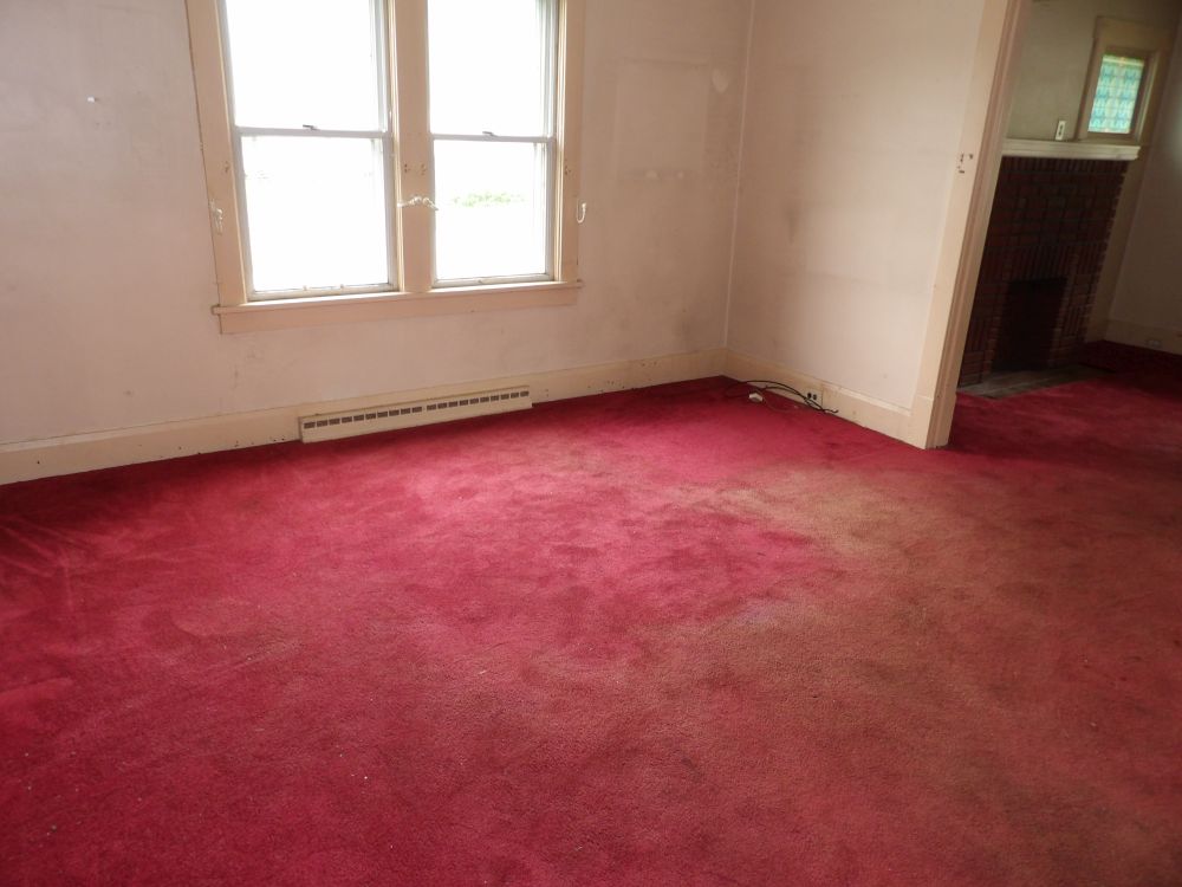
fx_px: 820
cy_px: 444
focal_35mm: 24
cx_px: 591
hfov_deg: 71.6
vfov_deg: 56.8
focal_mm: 4.3
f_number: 3.2
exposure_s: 1/33
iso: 175
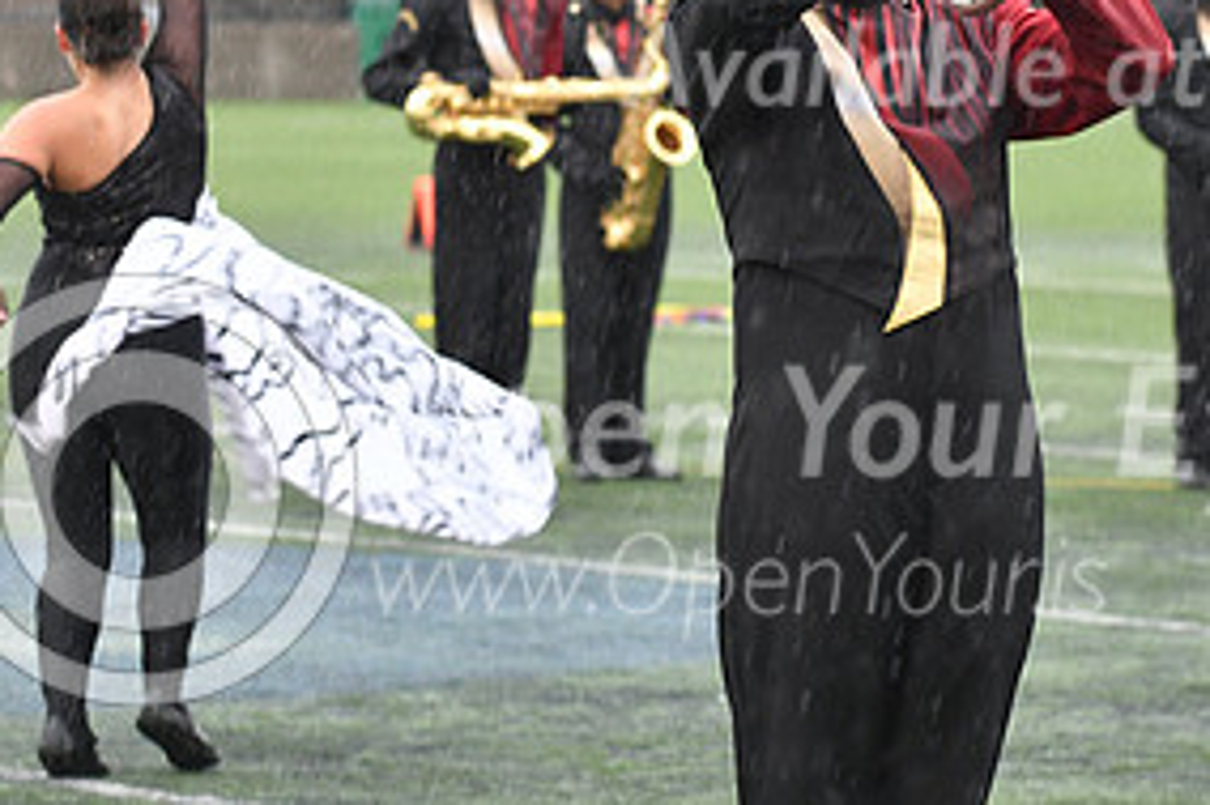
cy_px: 138
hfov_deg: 5.8
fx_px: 11958
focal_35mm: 356
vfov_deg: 3.9
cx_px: 916
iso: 1000
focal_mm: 116
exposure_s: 1/400
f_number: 4
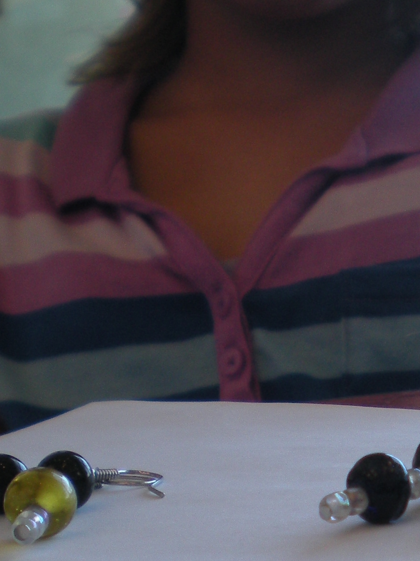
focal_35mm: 98
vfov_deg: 19.7
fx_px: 1586
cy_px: 489
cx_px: 409
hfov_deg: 14.9
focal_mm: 6.3
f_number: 3.1
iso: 88
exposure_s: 1/69.1
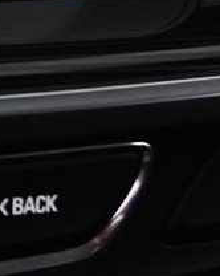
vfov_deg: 7.7
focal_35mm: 249
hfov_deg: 5.8
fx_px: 2030
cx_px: -407
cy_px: 1
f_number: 4
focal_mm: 34
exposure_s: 1/50
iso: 2000
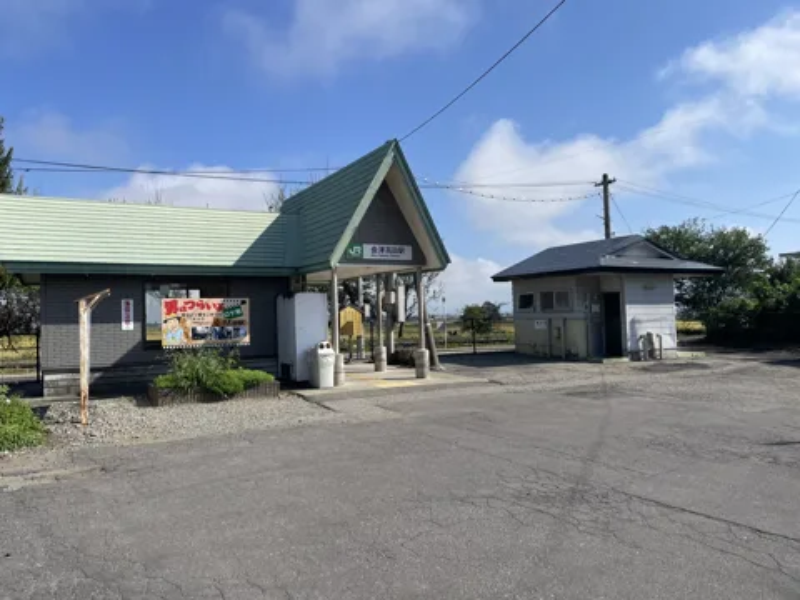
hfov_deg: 67.3
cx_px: 400
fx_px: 601
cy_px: 300
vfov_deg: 53.1
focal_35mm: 26
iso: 32
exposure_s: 1/3300
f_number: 1.6
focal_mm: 4.2
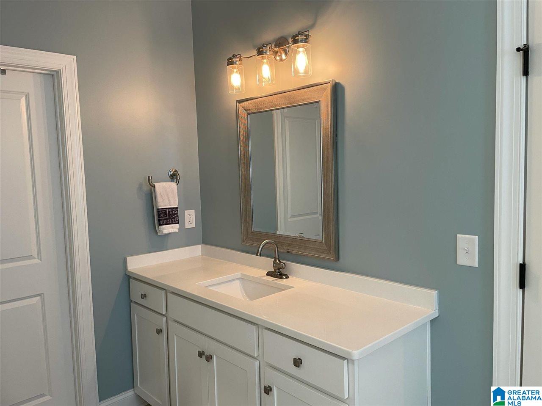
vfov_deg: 53.0
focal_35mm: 26
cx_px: 271
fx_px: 407
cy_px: 203
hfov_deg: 67.3
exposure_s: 1/60
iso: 100
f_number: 1.6
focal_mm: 4.2
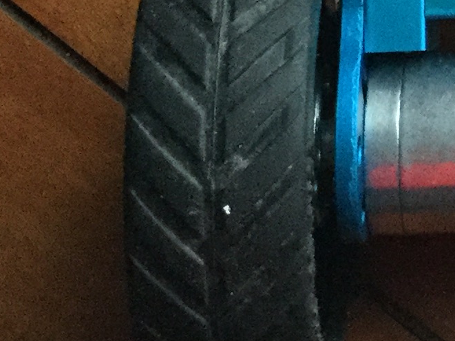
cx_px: 865
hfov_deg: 11.7
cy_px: -153
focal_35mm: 153
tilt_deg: -68.9
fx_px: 2011
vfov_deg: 9.5
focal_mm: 3.3
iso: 200
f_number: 2.4
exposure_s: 1/25
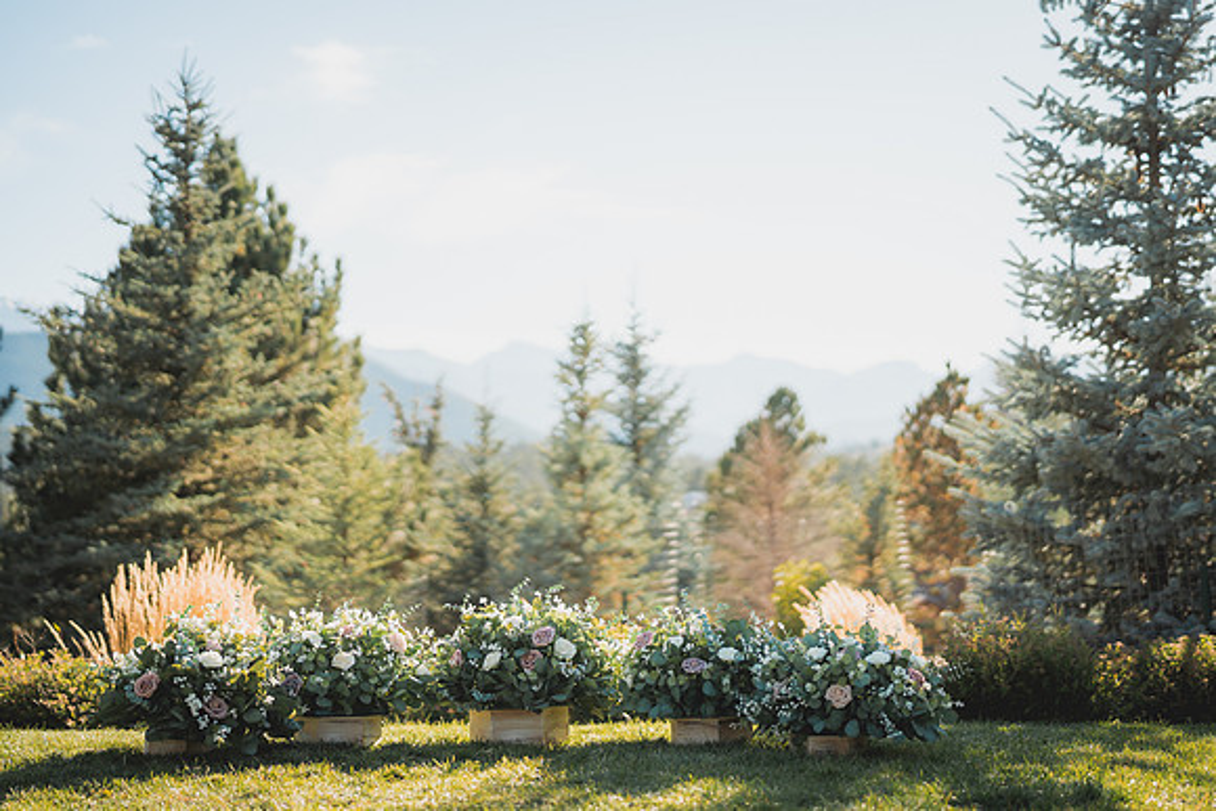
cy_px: 406
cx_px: 608
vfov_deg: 26.6
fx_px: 1717
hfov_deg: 39.0
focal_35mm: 51
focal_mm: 50
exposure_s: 1/4000
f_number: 1.4
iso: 160
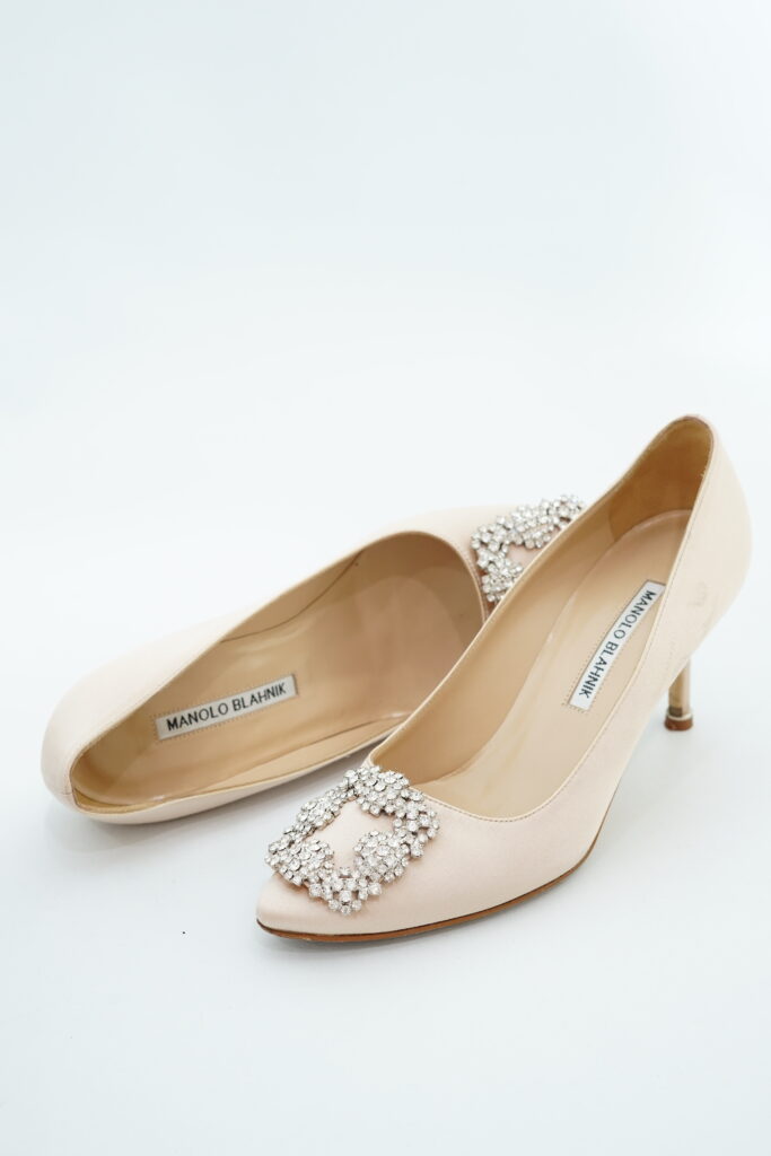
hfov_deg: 27.0
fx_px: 1606
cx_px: 386
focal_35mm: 50
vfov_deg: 39.6
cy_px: 578
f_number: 6.3
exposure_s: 1/10
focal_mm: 50
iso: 640
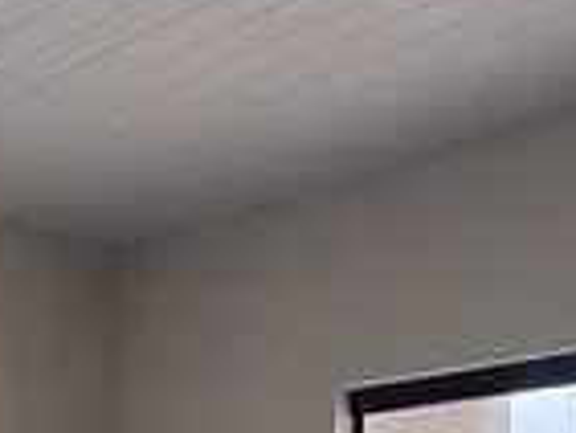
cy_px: 880
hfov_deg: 24.9
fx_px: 1266
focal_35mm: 76
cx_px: 57
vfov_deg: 15.4
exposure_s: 1/50
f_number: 2.2
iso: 50
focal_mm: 1.74
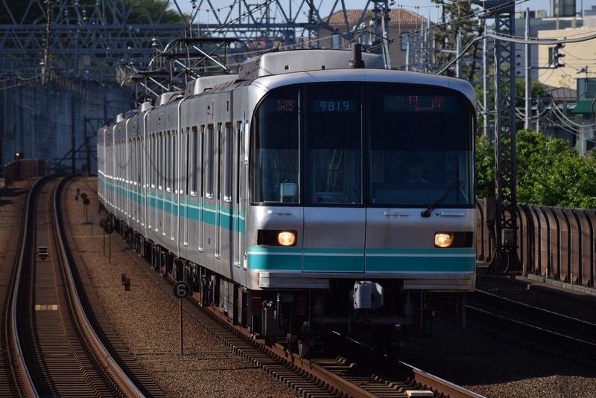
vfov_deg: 4.6
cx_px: 298
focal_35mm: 300
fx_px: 4971
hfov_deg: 6.9
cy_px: 199
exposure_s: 1/640
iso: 100
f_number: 5.6
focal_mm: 200
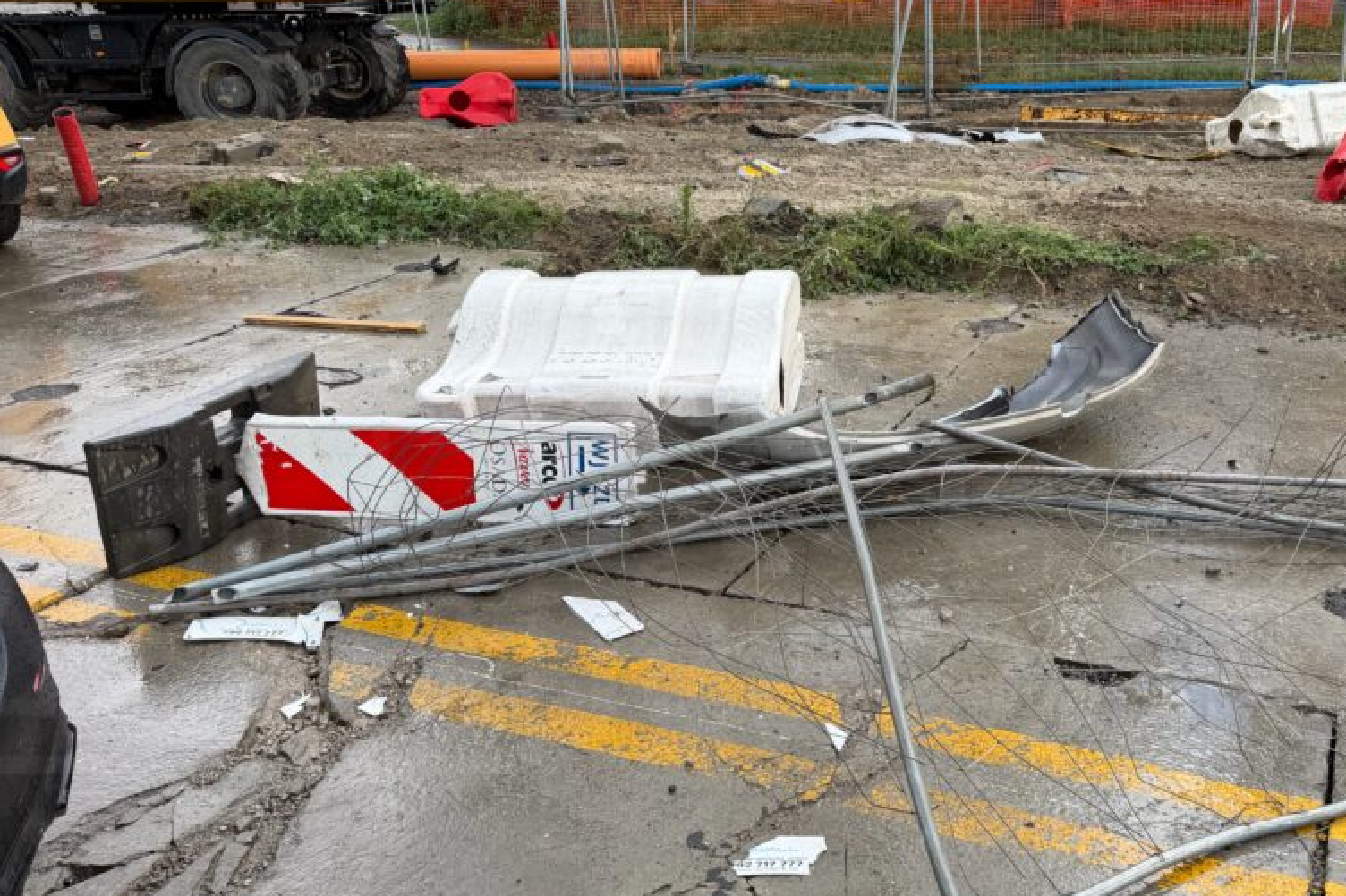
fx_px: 1271
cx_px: 872
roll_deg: +2.1
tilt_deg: -21.7
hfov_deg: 54.9
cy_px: 463
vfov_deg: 38.9
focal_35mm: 34
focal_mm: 6.76
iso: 64
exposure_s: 1/259
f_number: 1.78
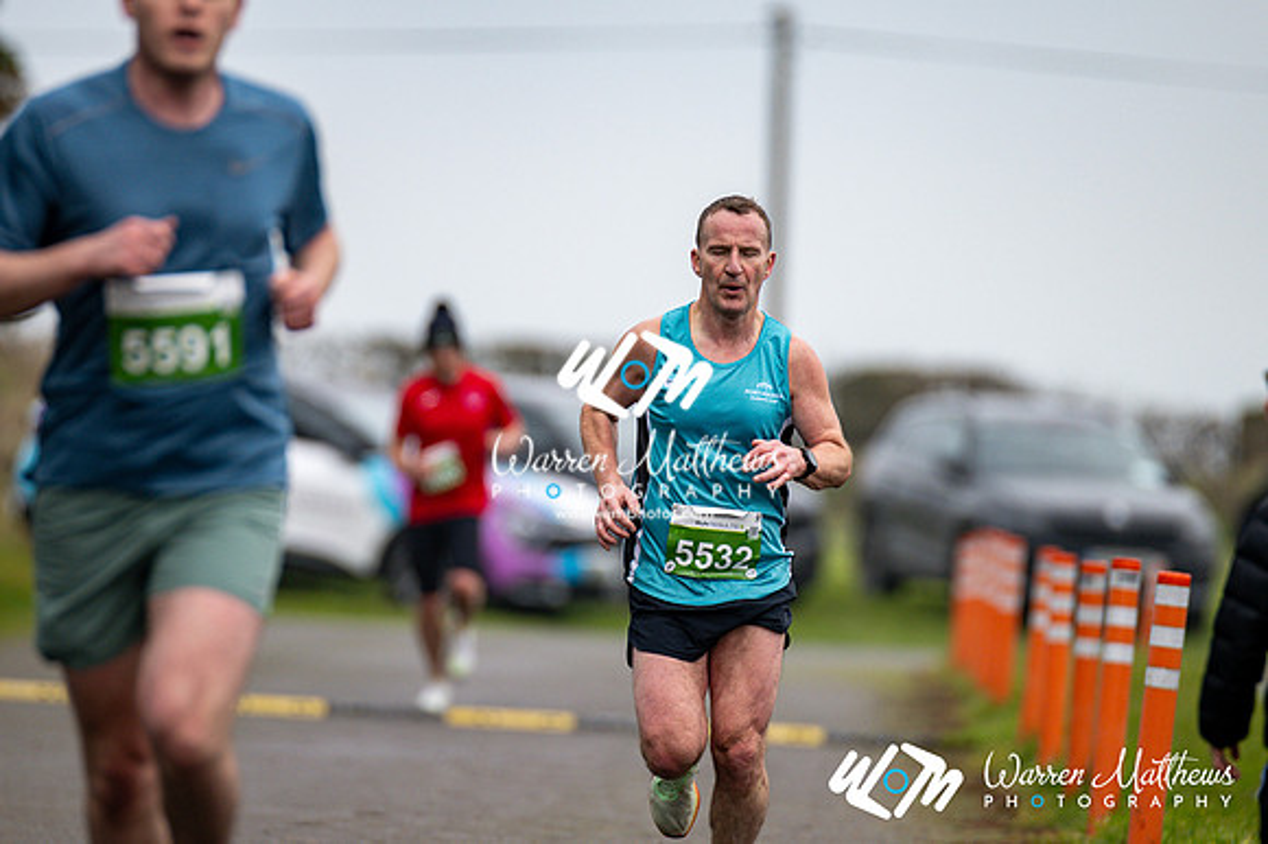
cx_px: 634
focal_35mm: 450
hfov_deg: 4.6
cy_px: 422
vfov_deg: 3.1
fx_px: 15840
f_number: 2.8
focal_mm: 300
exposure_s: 1/1600
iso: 250
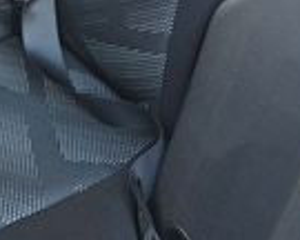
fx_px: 693
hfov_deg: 23.5
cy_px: -142
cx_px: 2
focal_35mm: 78
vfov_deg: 17.3
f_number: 1.8
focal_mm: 5.4
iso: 160
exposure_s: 1/120
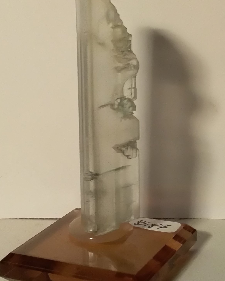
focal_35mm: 28
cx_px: 109
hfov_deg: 51.5
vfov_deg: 62.1
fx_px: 233
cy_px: 129
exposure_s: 1/33.3
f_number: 2
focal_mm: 3.54
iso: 332
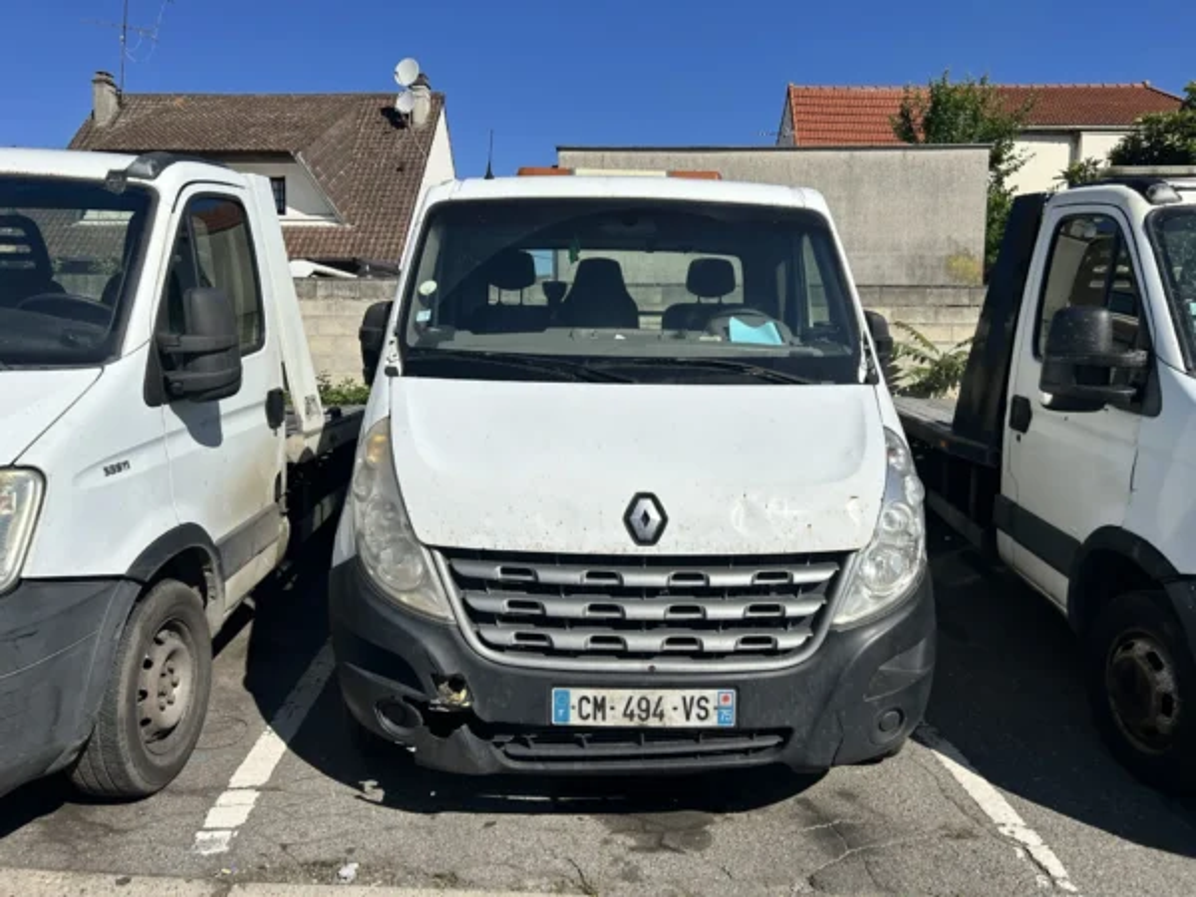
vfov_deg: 53.1
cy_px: 448
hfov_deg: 67.3
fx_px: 898
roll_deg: +0.0
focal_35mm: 26
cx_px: 598
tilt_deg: -5.1
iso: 50
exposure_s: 1/8000
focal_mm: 5.7
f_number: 1.5
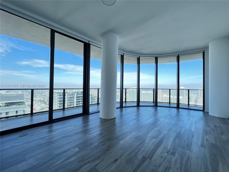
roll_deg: +0.0
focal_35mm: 13
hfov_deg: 106.2
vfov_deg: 89.9
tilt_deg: +1.9
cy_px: 86
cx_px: 114
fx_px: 86
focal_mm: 1.57
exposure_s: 1/153
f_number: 1.8
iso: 32
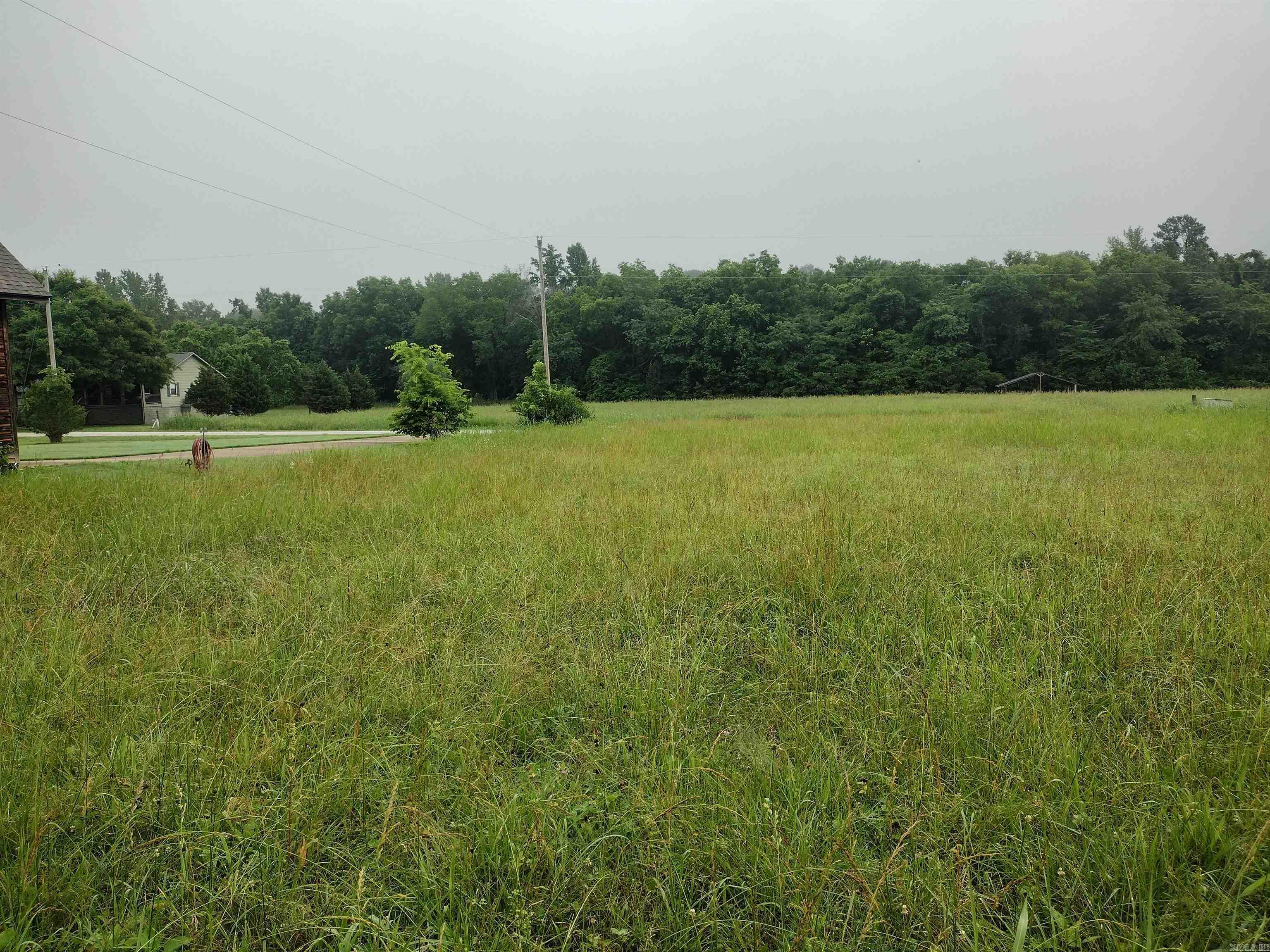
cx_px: 635
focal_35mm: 27
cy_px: 476
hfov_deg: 65.3
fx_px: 991
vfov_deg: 51.4
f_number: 1.7
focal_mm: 4.71
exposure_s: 1/1173
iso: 100
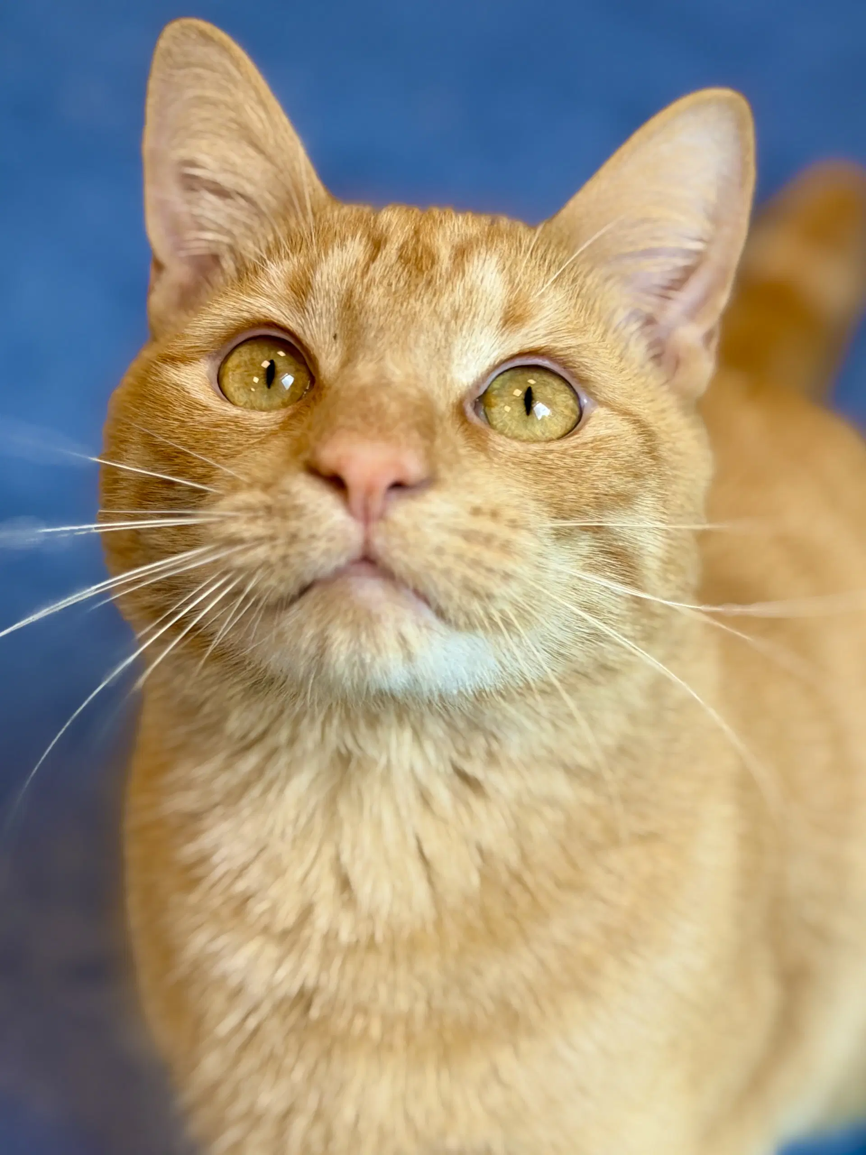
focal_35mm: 48
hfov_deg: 30.3
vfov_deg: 39.7
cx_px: 433
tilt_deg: -48.3
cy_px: 578
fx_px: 1601
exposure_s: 1/120
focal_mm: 6.76
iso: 80
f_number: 1.78
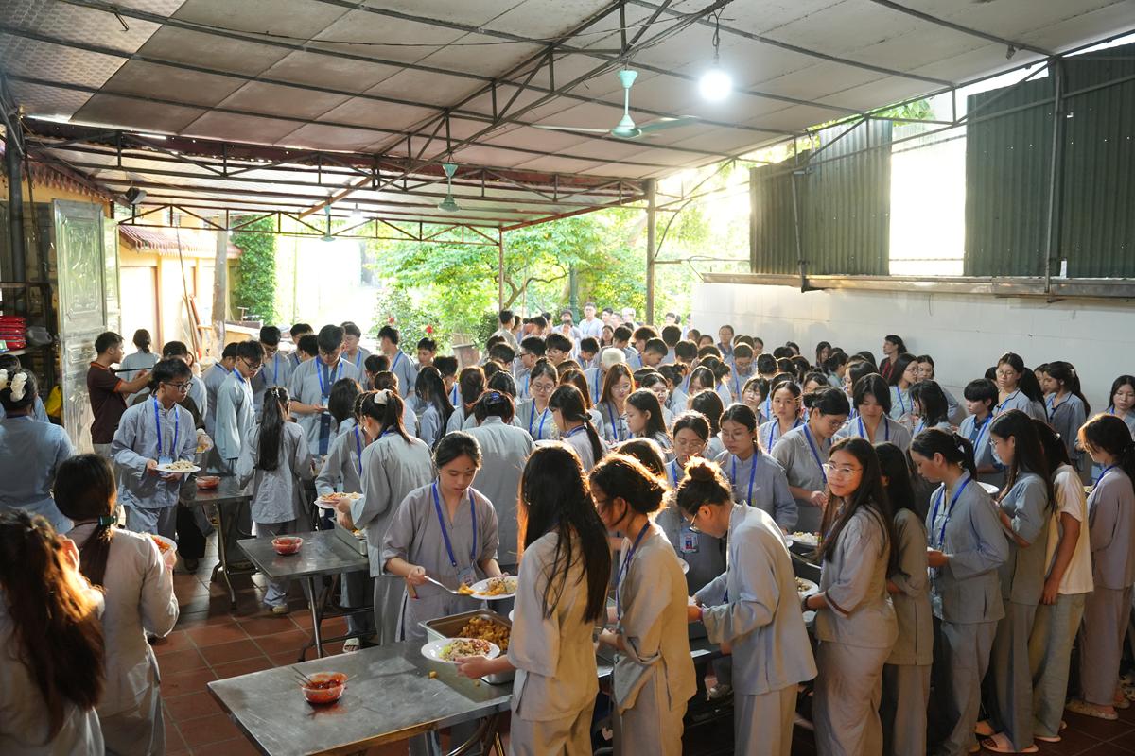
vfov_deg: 42.3
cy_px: 378
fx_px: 977
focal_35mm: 31
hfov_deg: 60.3
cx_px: 568
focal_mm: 31
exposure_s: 1/125
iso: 3200
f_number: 3.2
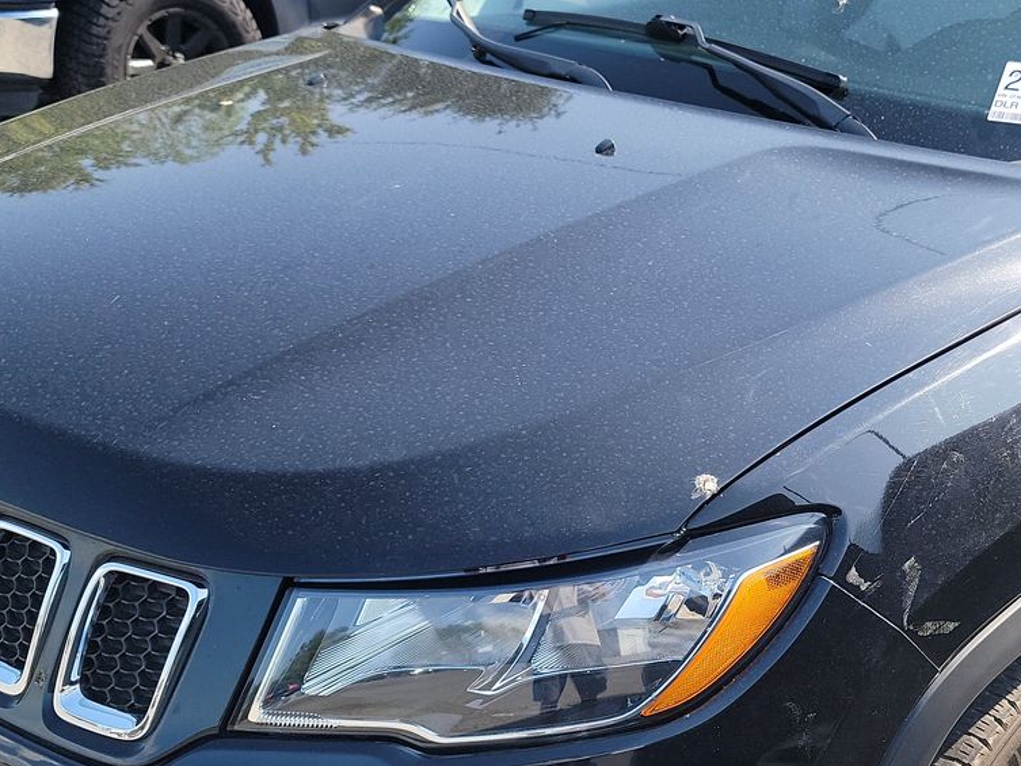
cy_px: 466
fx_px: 1504
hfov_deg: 36.9
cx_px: 712
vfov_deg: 28.5
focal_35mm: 51
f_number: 1.8
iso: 50
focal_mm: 6.7
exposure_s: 1/280
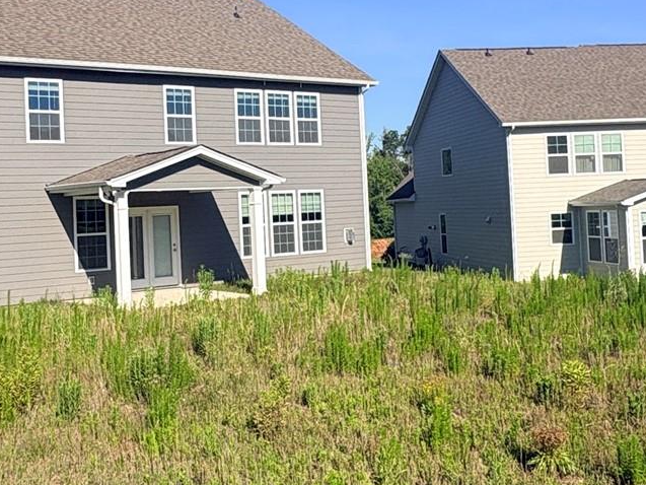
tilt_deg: +3.4
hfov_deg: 41.6
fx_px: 840
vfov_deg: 32.1
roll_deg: +4.1
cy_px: 185
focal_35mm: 45
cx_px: 221
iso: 40
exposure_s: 1/2415
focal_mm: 2.22
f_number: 2.2
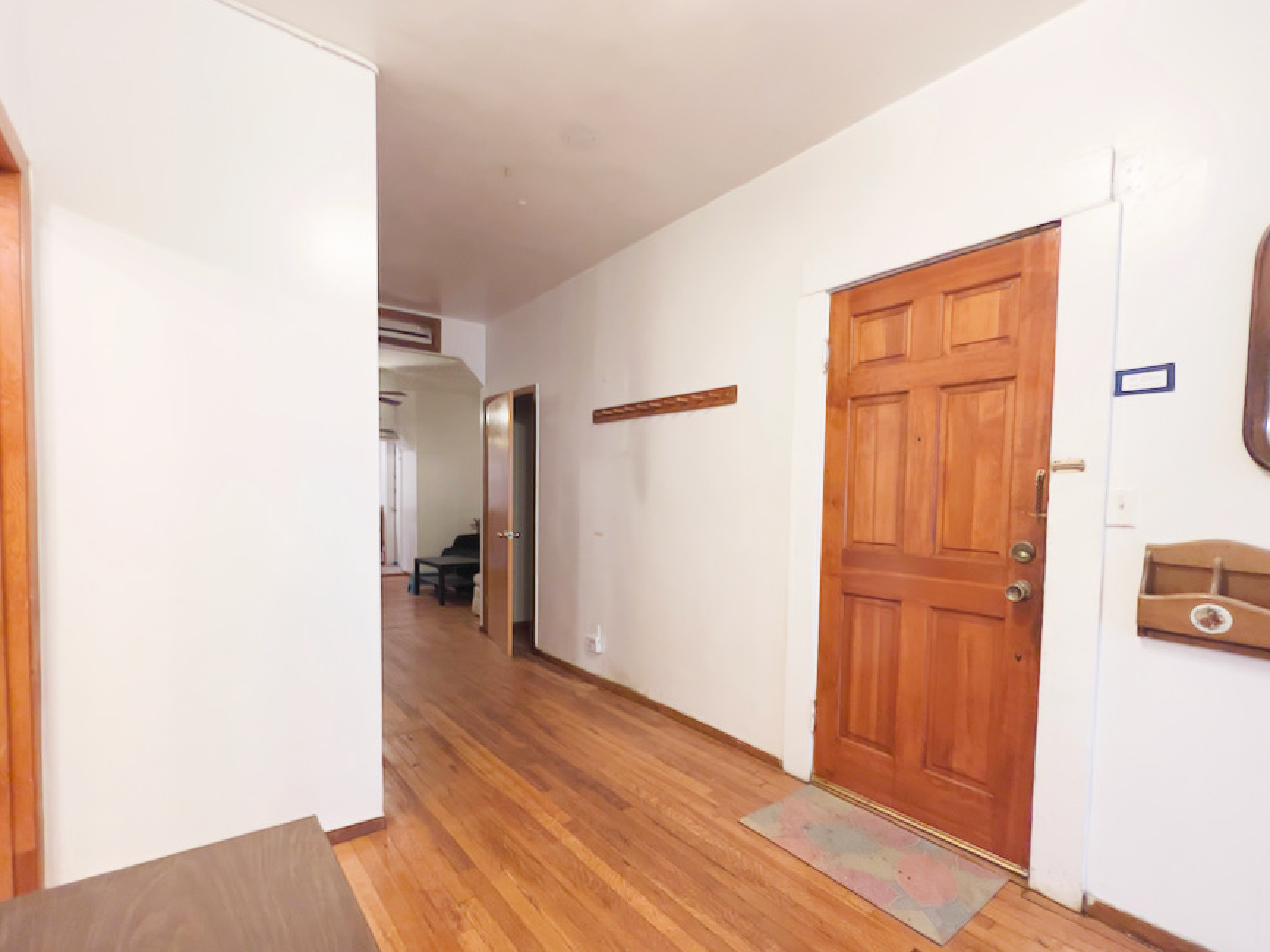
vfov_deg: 81.5
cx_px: 640
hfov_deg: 98.2
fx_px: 550
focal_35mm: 15
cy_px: 521
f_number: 1.8
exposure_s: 1/60
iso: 500
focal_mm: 1.57
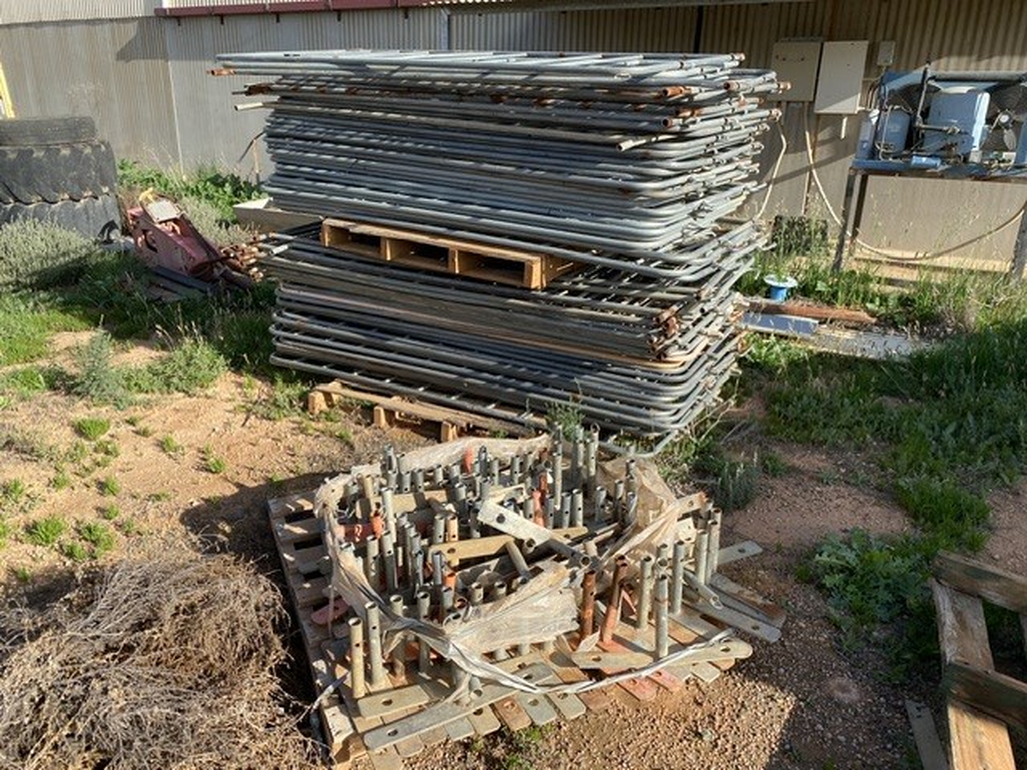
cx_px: 514
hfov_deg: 67.3
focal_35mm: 26
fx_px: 771
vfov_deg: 53.1
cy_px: 385
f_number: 1.8
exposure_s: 1/1504
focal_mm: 4.25
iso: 32
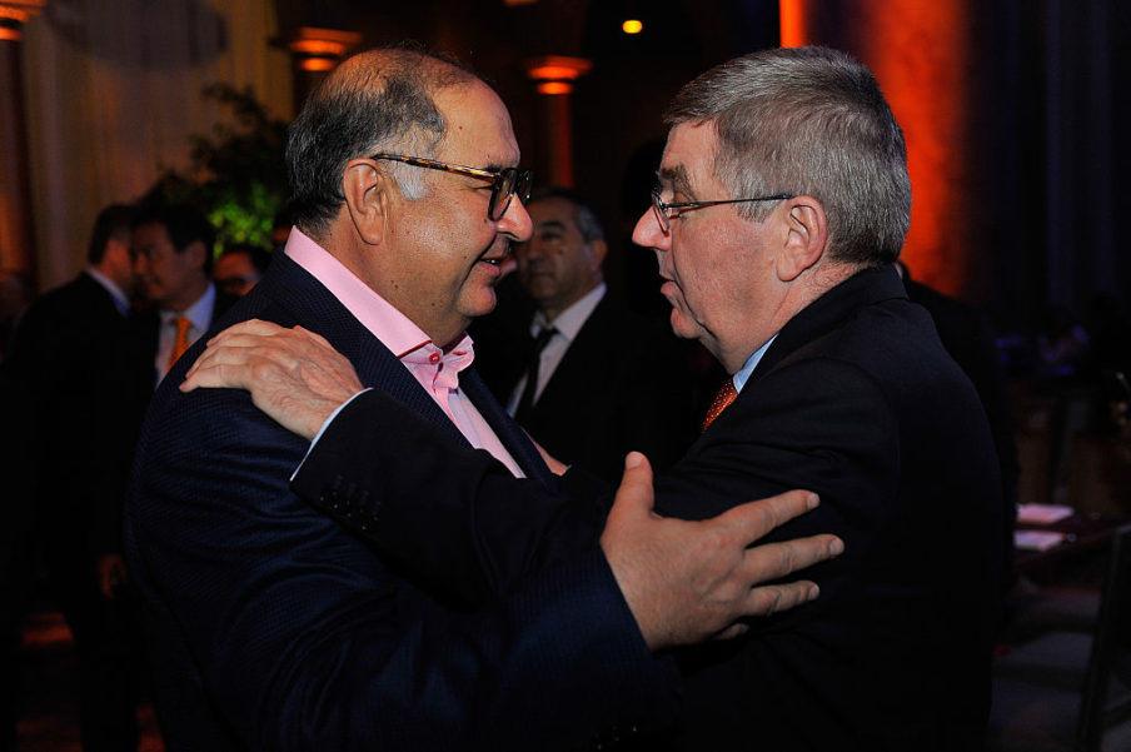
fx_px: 1507
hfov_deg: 41.1
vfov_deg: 28.0
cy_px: 376
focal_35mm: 48
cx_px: 566
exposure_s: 1/125
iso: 1250
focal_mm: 48
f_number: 5.6
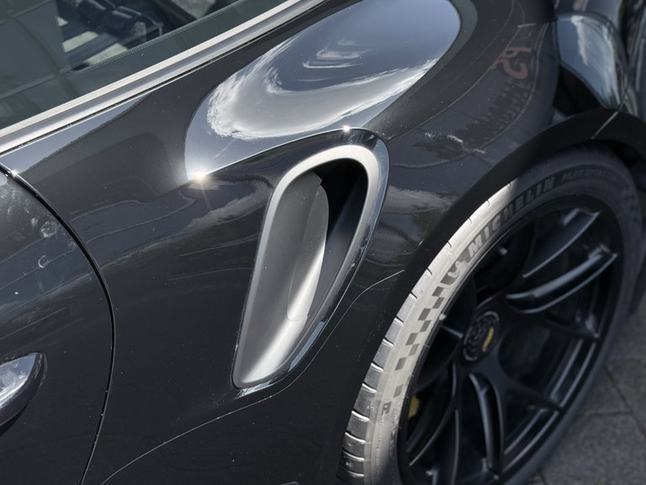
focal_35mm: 48
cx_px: 323
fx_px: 896
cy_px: 242
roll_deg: -2.9
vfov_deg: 30.3
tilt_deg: -33.4
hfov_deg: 39.7
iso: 64
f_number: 1.78
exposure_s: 1/1070
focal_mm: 6.76
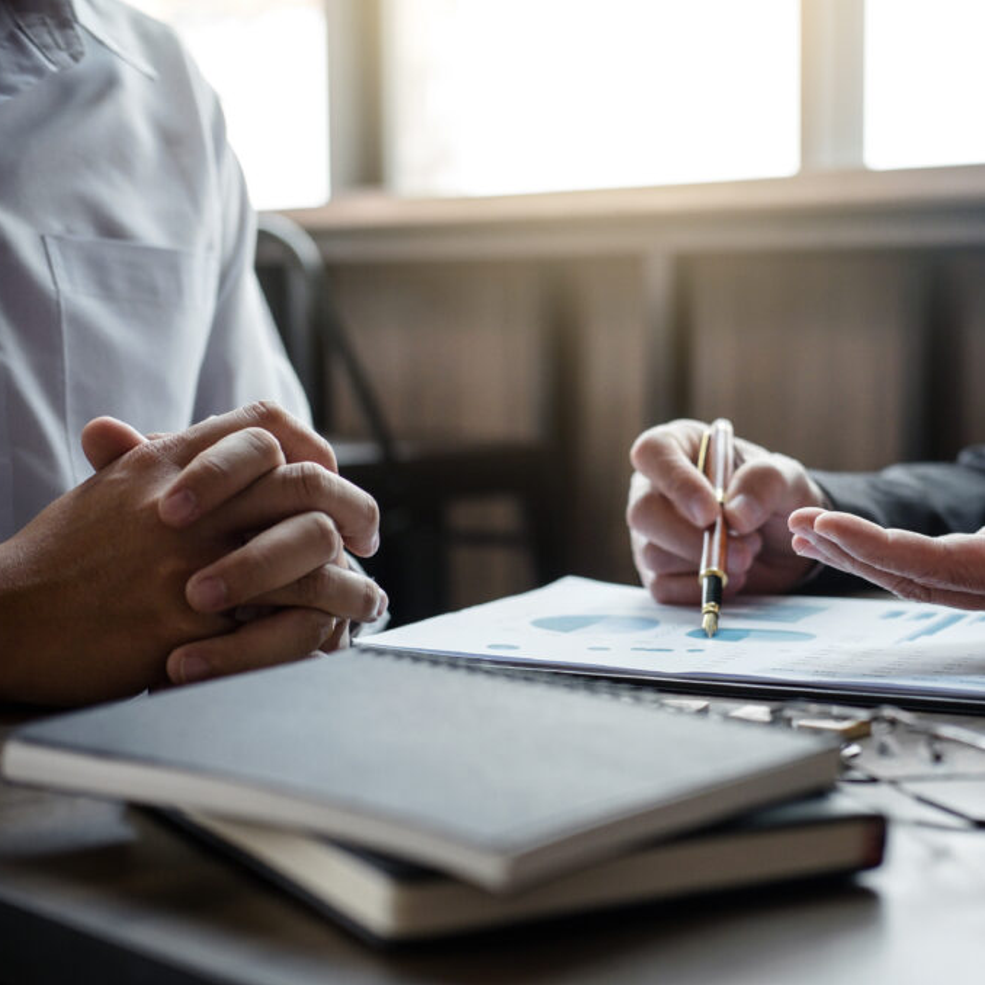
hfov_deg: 25.2
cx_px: 677
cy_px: 495
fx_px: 2189
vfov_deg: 25.4
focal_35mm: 68
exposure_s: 1/100
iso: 500
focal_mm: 35
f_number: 2.5
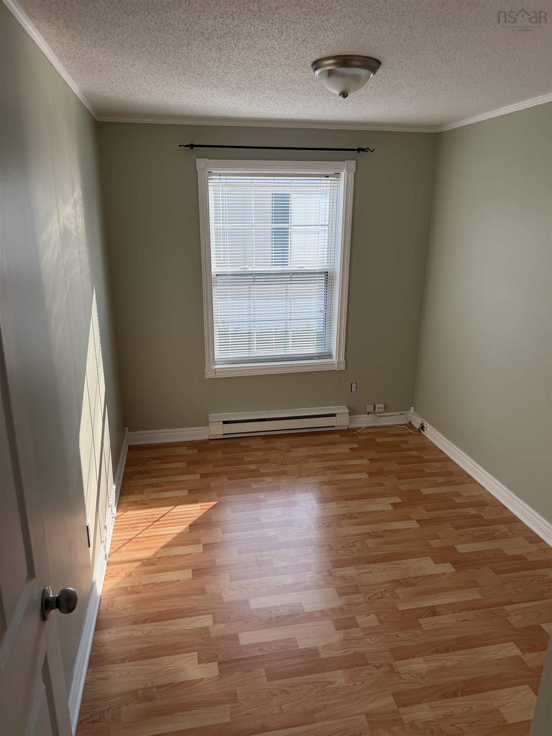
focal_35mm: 24
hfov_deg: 56.8
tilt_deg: -16.2
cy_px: 368
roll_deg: -1.0
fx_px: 510
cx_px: 276
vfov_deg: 71.6
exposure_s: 1/683
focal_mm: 6.76
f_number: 1.78
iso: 100
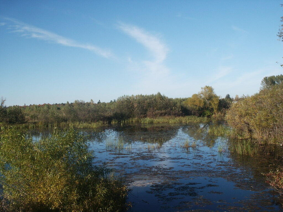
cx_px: 142
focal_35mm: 45
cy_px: 106
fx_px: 368
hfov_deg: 42.1
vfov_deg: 32.2
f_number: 8
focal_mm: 9.45
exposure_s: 1/60
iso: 64
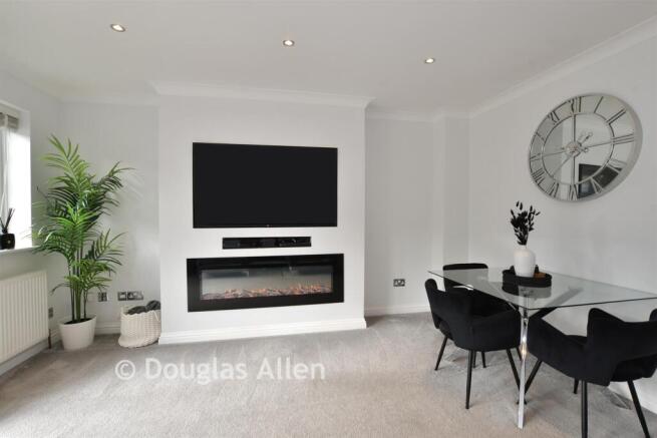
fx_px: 274
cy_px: 219
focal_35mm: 15
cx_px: 328
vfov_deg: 77.4
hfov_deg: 100.4
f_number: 8
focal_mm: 10
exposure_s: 1/8
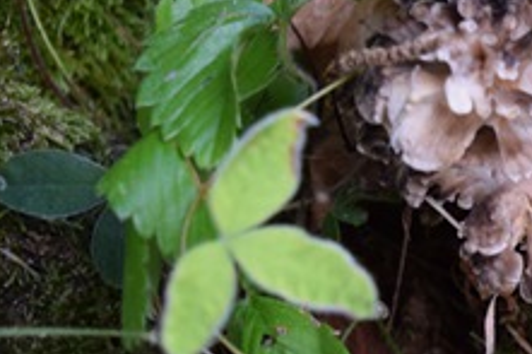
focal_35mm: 94
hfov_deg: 19.7
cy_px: 181
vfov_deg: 14.5
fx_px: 1388
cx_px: 720
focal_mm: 18
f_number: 4
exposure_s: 1/60
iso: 800
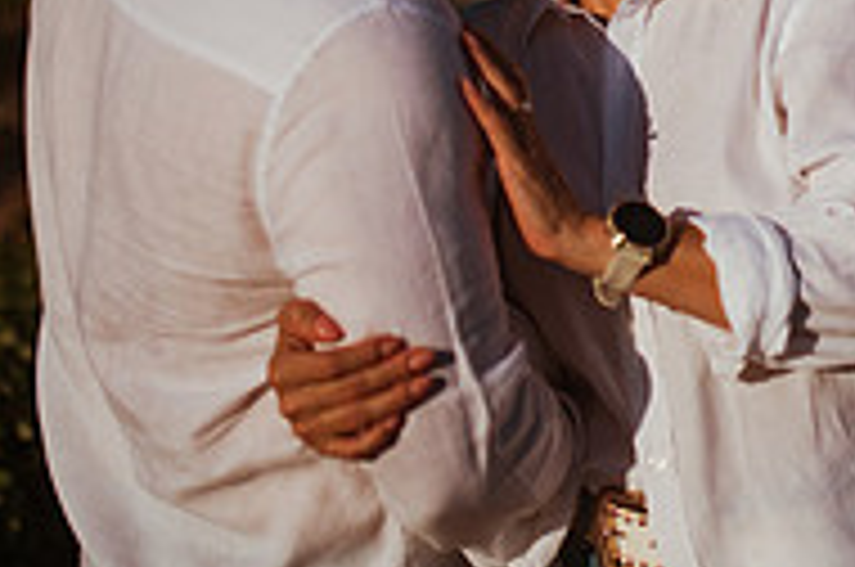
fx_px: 1968
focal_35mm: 83
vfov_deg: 16.1
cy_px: -4
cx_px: 560
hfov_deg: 24.4
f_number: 1.6
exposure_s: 1/8000
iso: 50
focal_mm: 35
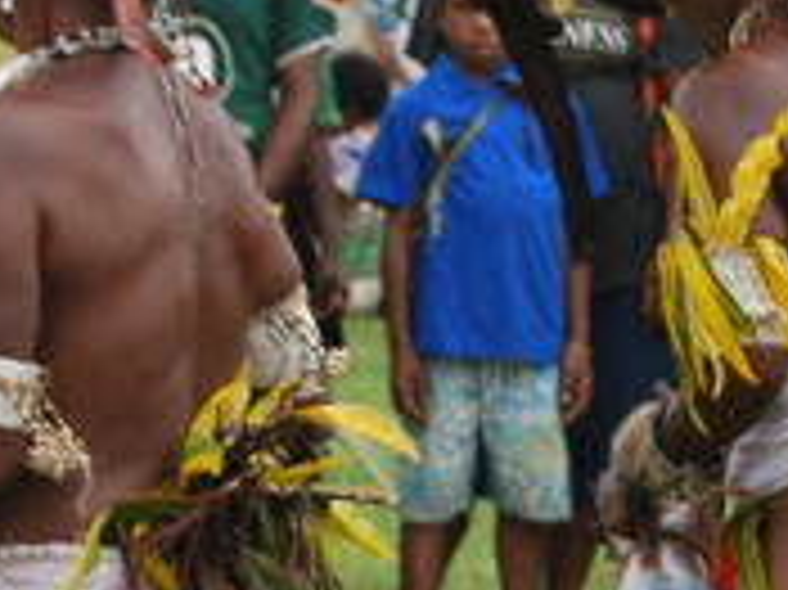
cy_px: 649
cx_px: 738
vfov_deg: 4.5
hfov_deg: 6.0
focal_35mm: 331
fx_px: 7530
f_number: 6.3
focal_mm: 50
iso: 100
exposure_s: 1/160
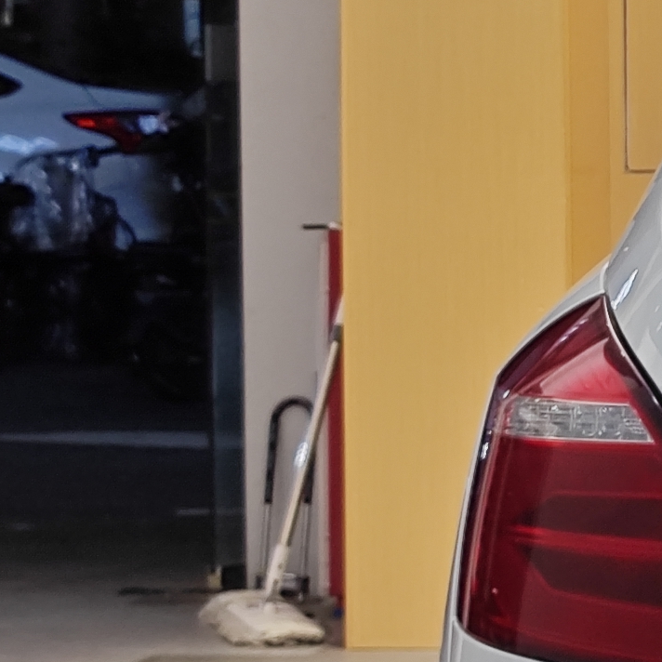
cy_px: 399
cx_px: 1602
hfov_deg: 7.0
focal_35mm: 234
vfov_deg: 7.5
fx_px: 5063
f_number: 1.9
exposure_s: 1/100
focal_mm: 8.7
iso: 64
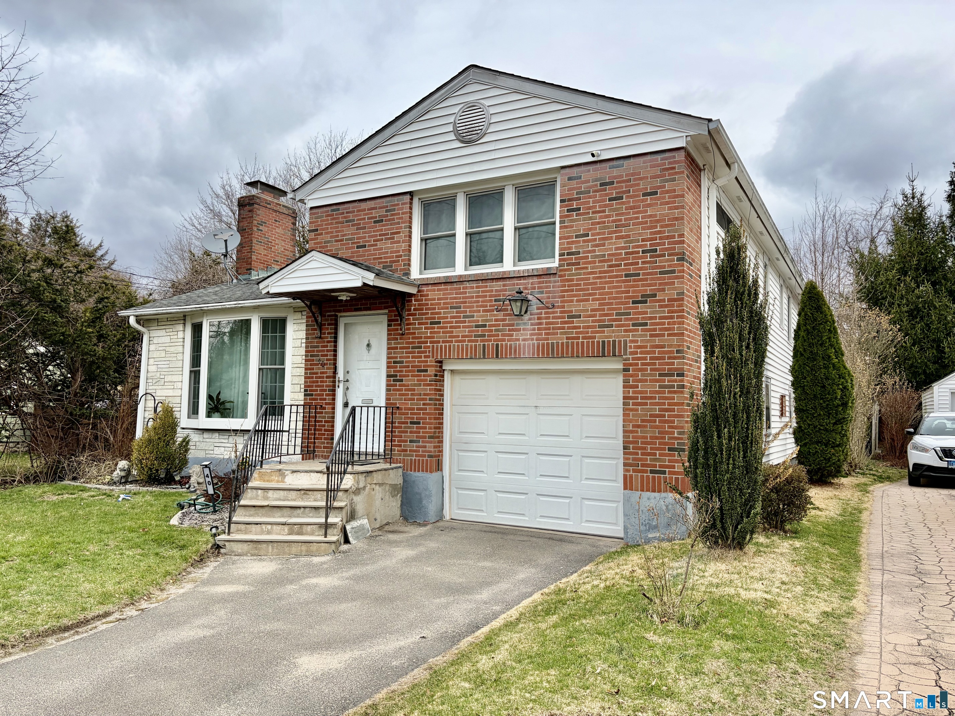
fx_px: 717
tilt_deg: +4.6
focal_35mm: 26
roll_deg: -0.4
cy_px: 358
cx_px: 478
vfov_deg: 53.1
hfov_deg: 67.3
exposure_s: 1/2747
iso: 50
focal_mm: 5.96
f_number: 1.6
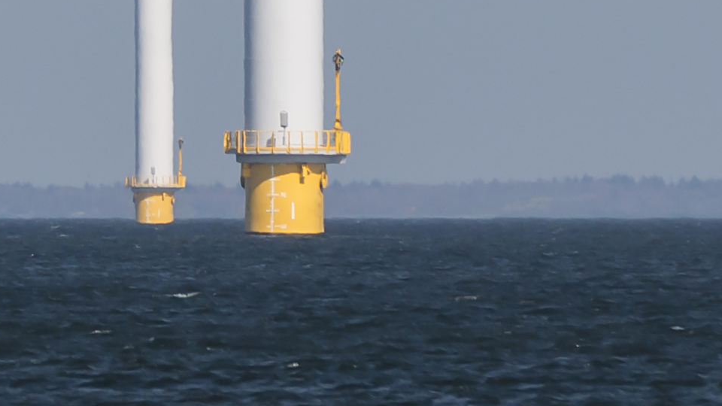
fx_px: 30765
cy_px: -1194
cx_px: -191
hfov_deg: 1.3
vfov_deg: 0.8
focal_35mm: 1607
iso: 400
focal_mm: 200
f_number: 9
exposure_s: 1/400
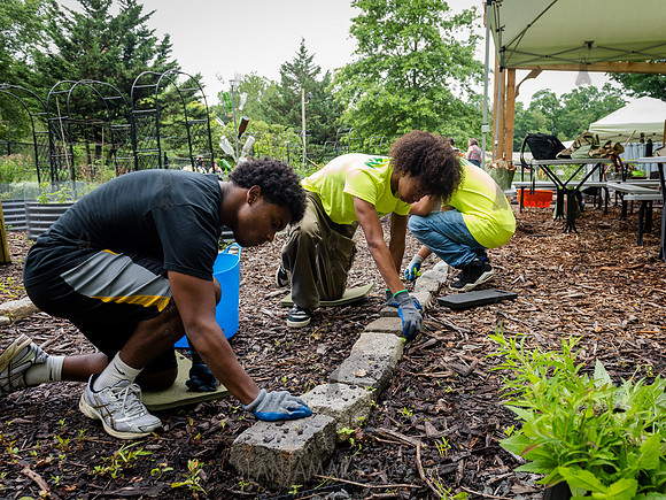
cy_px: 255
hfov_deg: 61.7
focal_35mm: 29
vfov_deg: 48.7
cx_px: 401
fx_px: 552
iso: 640
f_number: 4.5
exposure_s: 1/320
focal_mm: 24
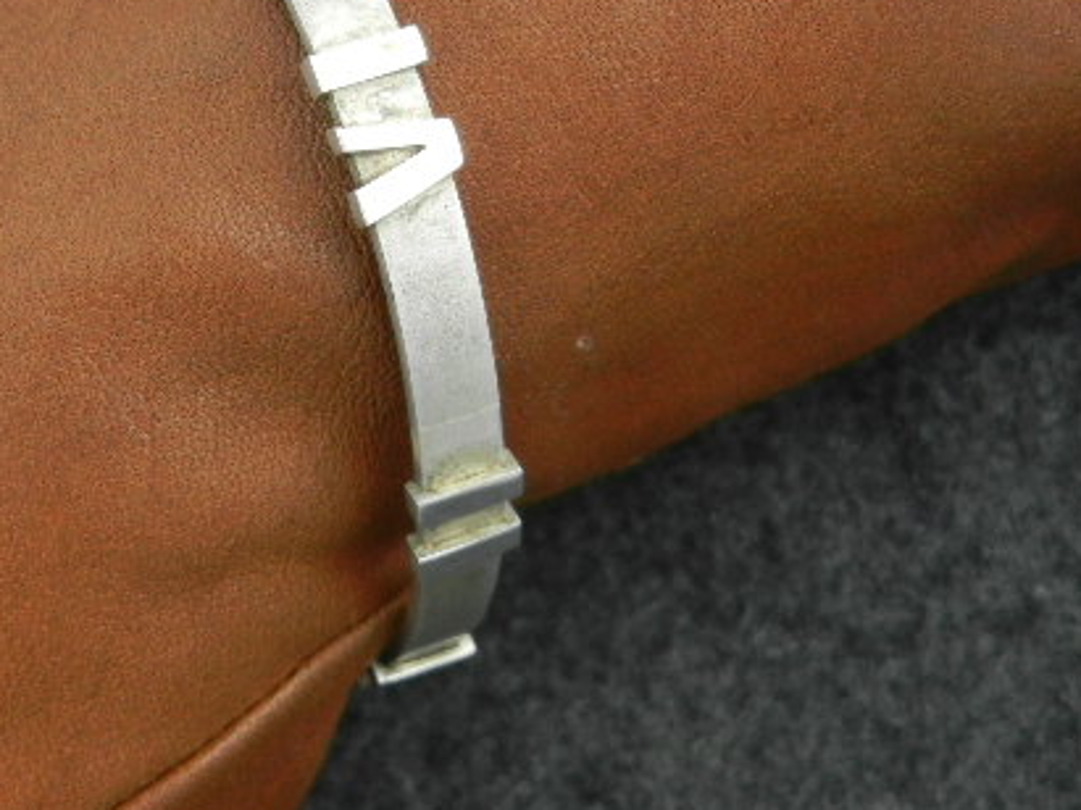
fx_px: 3309
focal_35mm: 106
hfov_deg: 18.4
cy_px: 234
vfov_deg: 13.9
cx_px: 274
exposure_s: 1/6
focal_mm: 12.2
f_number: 4.1
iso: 200
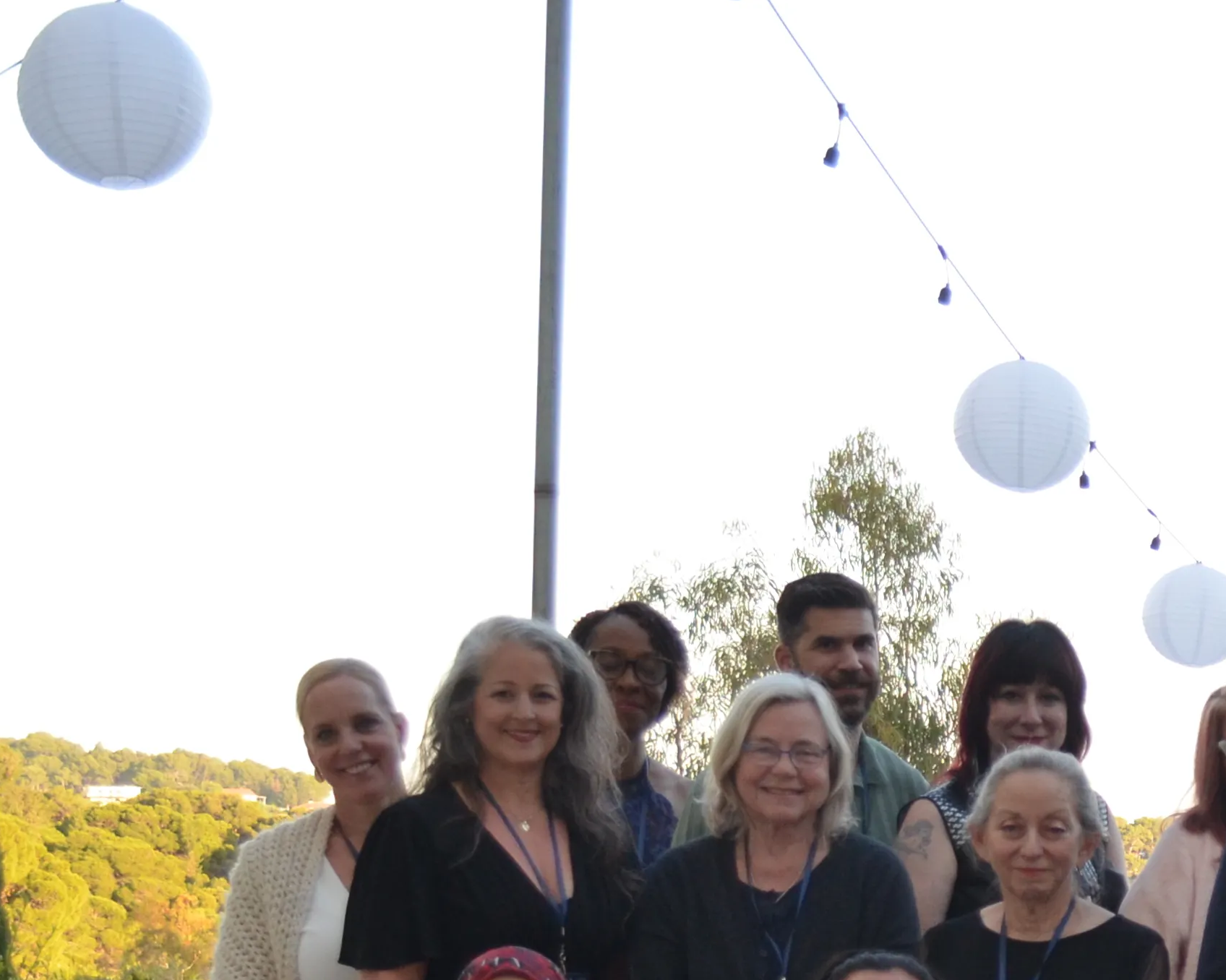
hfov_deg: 18.6
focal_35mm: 98
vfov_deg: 15.2
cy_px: 1177
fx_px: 3555
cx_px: 1421
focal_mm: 24
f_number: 4
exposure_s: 1/500
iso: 640
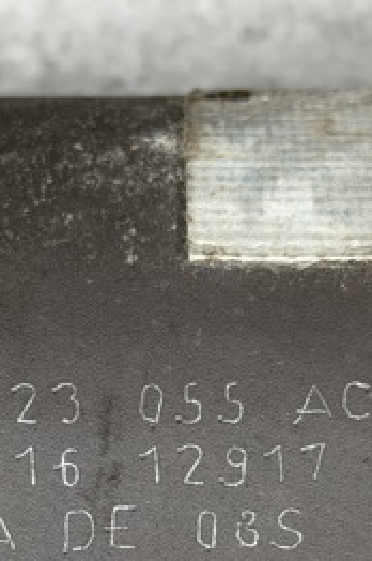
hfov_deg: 11.2
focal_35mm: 122
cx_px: 79
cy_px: 461
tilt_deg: -85.2
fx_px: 1896
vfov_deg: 16.7
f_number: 1.78
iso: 50
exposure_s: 1/144
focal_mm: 6.76
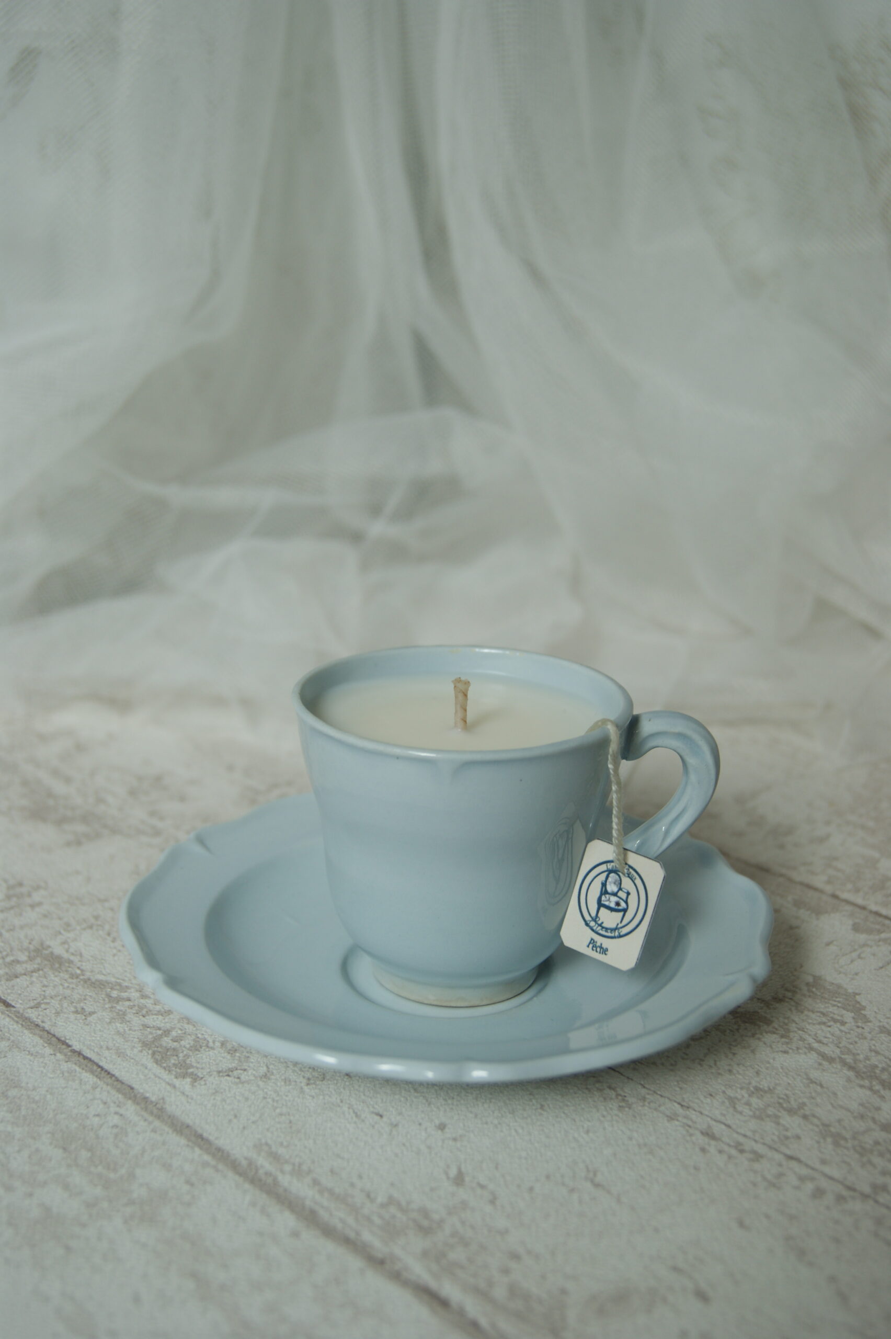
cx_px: 446
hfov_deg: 25.7
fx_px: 1951
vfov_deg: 37.9
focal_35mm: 52
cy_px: 670
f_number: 5
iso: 100
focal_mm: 35
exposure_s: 1/60
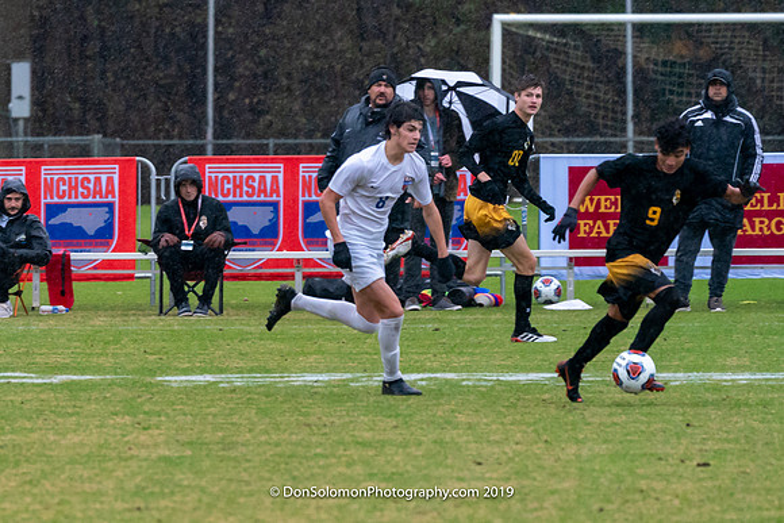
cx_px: -48
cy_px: 297
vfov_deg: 2.6
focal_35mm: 522
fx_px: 11369
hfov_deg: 3.9
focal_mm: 244
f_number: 5.6
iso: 3200
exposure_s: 1/1000
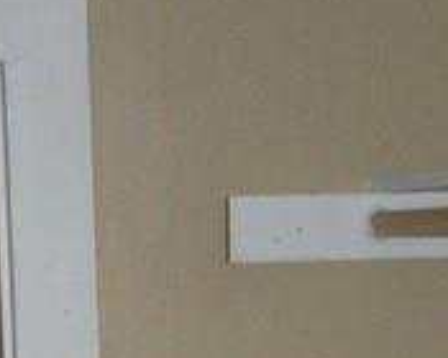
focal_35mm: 183
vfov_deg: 7.9
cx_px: -18
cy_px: 800
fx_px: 2426
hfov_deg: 10.4
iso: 160
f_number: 2.9
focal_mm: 5.7
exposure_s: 1/60
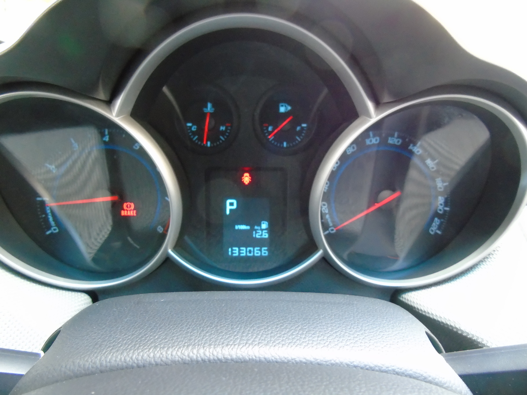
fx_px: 381
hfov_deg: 69.4
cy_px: 198
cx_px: 264
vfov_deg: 54.9
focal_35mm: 25
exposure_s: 1/30
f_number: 3.4
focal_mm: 4.4
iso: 800
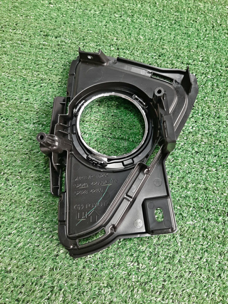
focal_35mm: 26
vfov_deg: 67.3
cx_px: 114
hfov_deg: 53.1
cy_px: 152
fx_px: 228
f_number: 1.7
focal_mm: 3.93
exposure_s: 1/50
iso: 152
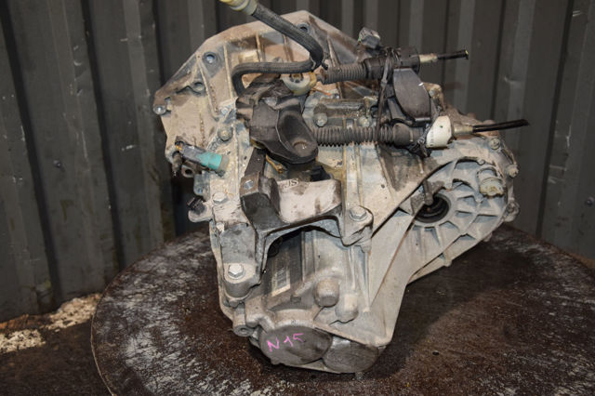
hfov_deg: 46.4
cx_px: 298
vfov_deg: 31.9
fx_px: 694
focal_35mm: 42
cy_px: 198
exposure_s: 1/60
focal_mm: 28
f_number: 5
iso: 800
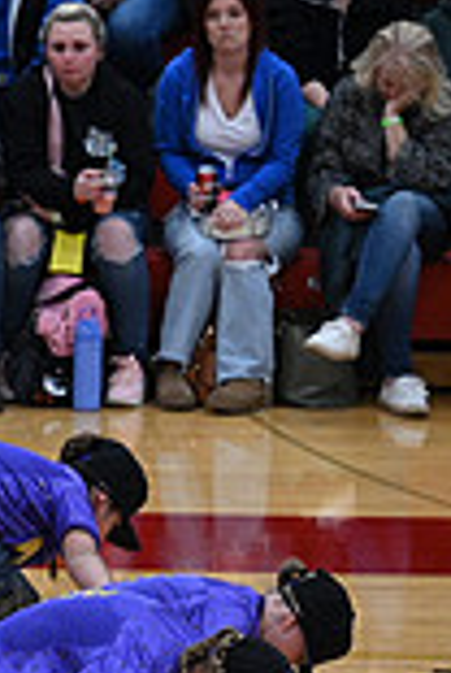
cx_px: -768
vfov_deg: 4.1
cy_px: 697
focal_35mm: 504
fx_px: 9428
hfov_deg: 2.7
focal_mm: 135
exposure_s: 1/400
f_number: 4
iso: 4000
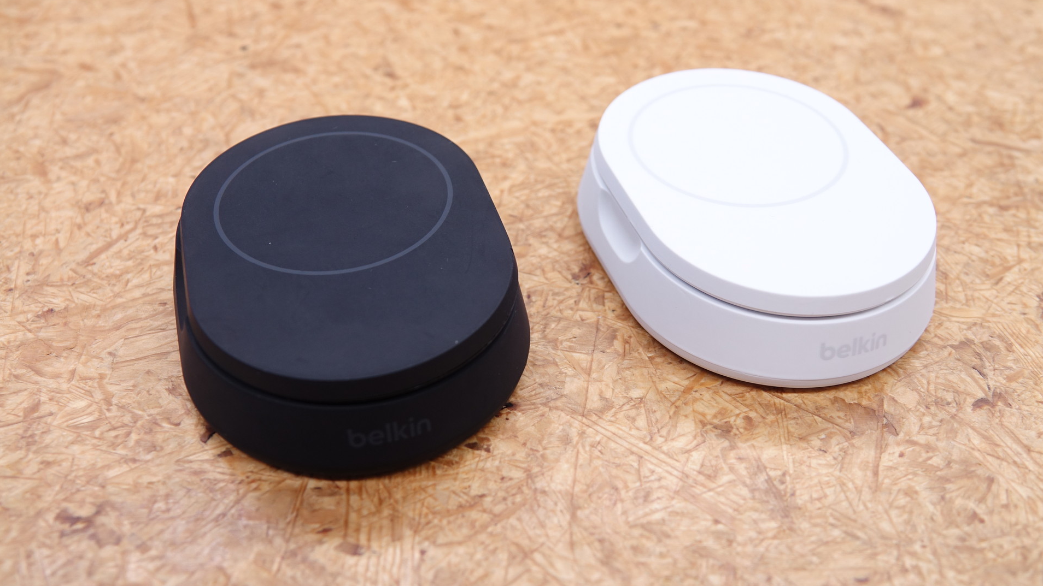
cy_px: 241
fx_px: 1079
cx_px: 523
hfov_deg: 51.6
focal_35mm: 39
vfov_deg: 30.4
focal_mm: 13.7
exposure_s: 1/40
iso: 200
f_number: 3.2
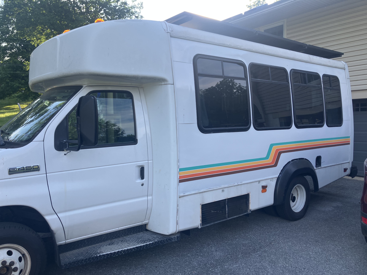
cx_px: 184
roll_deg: +2.5
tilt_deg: -2.0
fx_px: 297
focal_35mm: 28
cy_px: 138
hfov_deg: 63.4
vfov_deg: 49.7
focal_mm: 3.99
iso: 25
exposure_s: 1/225
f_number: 1.8
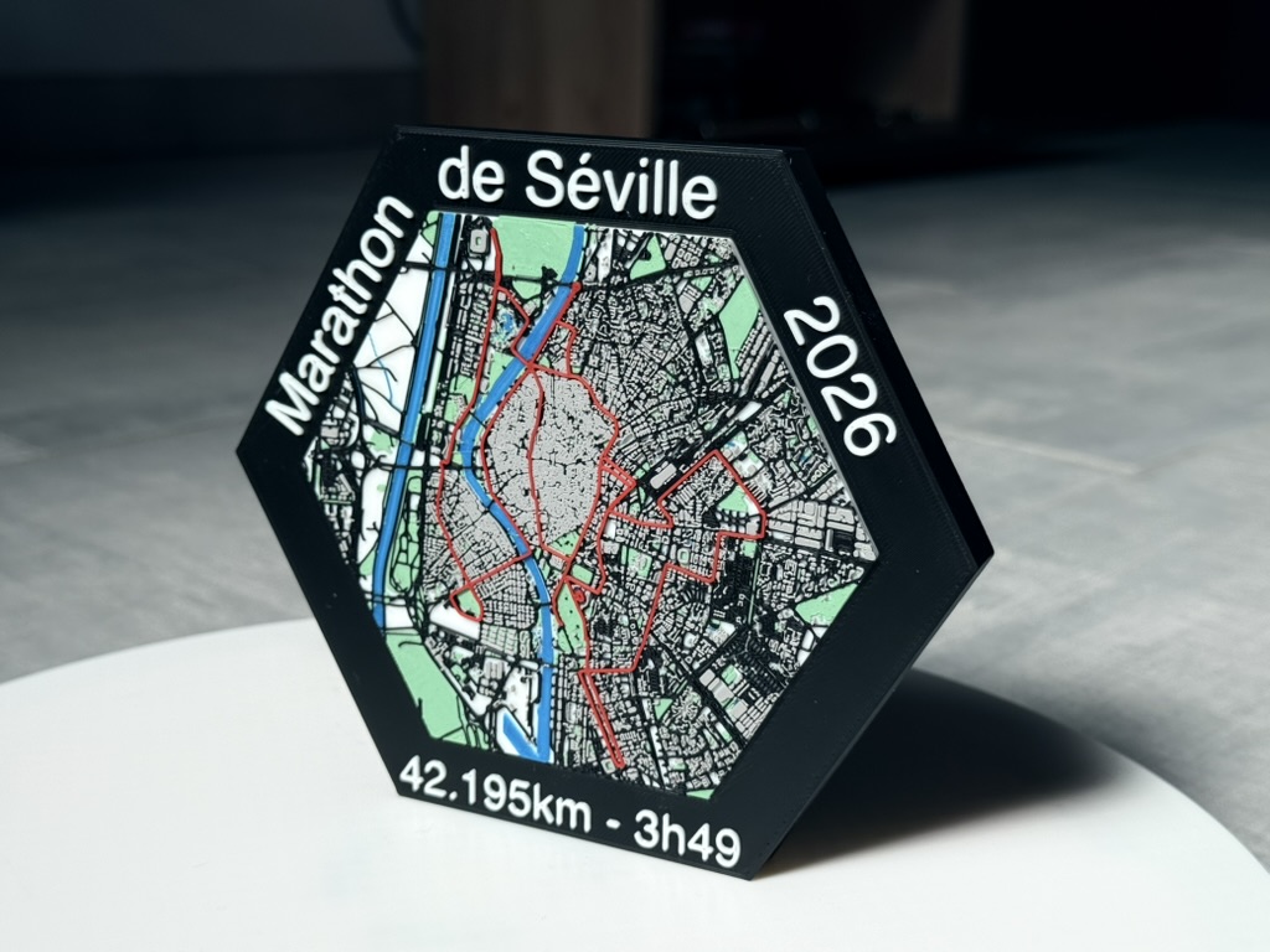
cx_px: 635
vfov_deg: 30.3
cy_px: 476
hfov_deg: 39.7
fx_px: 1761
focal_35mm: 48
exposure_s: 1/1185
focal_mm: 6.76
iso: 80
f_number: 1.78
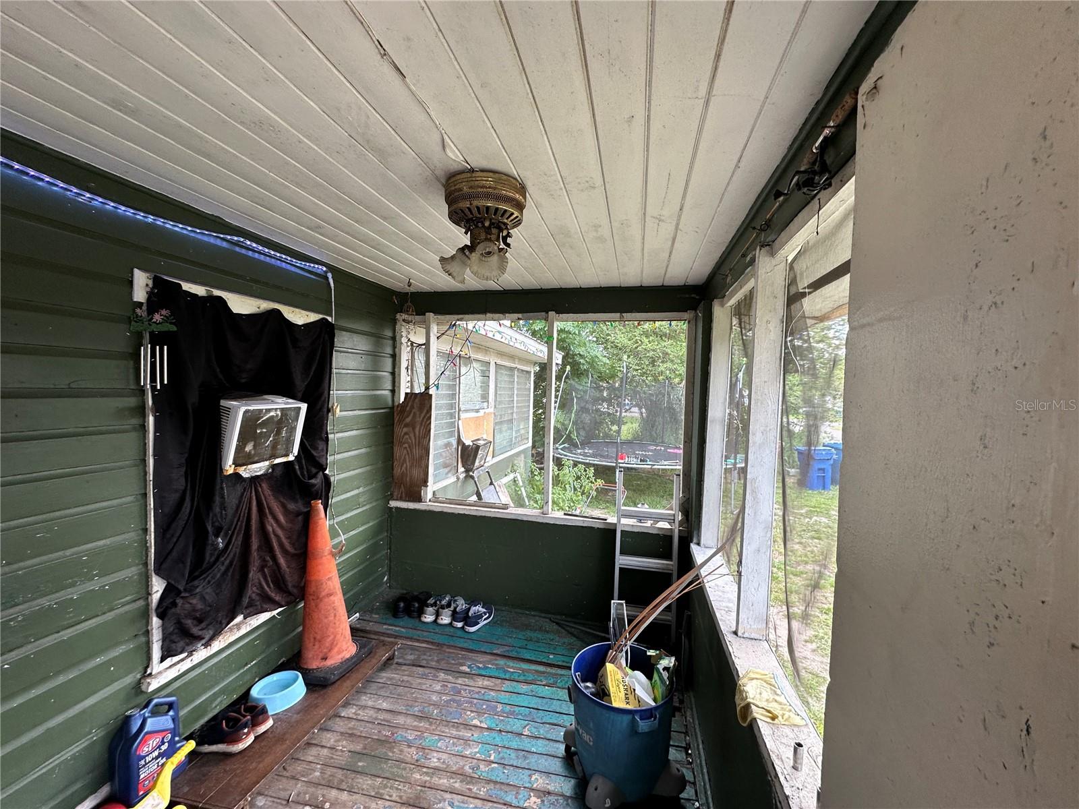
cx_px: 540
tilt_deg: +0.0
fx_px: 436
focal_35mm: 14
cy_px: 404
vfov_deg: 85.7
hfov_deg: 102.1
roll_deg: -3.2
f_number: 2.2
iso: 100
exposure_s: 1/99
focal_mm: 2.22
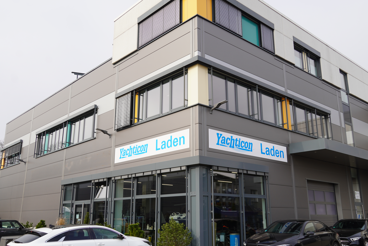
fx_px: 353
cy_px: 123
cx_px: 184
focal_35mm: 34
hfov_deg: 55.1
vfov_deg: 38.4
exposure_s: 1/125
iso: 100
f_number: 9
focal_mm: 23
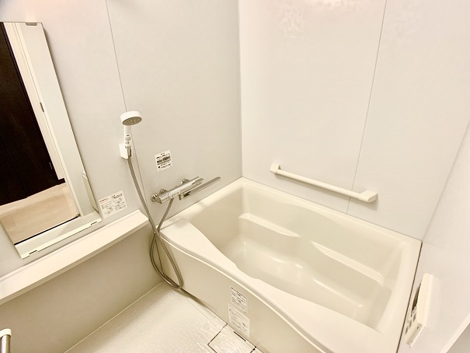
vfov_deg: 53.1
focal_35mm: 26
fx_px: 353
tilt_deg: -26.8
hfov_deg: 67.3
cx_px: 235
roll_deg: +2.2
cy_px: 176
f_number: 1.8
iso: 160
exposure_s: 1/50
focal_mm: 4.25
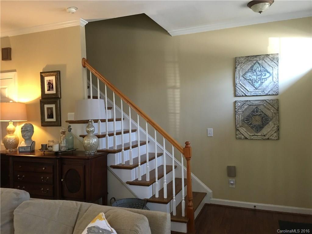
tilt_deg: -2.2
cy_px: 117
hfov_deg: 61.7
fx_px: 261
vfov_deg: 48.2
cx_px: 156
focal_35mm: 29
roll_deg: +1.7
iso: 100
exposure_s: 1/15
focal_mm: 4.15
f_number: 2.2
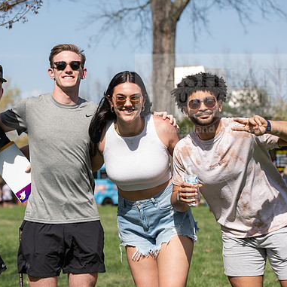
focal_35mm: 106
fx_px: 994
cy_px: 145
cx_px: 112
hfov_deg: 16.4
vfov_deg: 16.4
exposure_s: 1/800
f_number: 4.5
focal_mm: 82
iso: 125
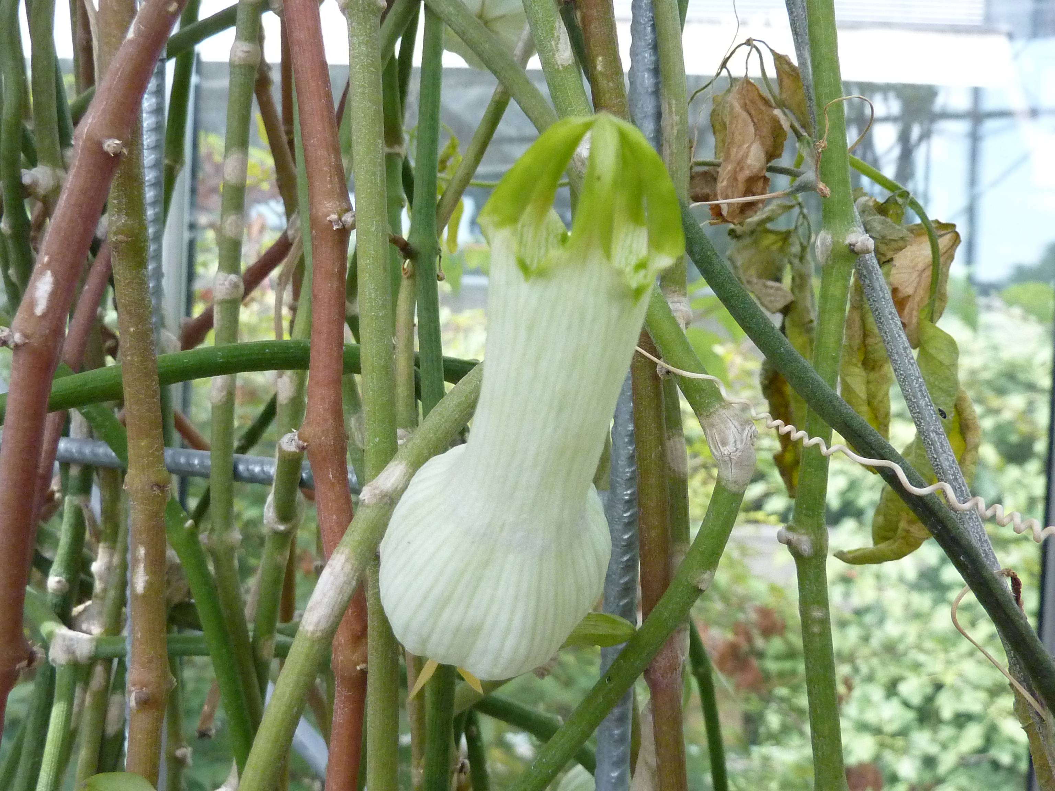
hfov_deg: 60.0
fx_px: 914
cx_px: 528
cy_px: 396
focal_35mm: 30
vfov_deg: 46.8
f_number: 3.3
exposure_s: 1/250
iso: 320
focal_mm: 4.1
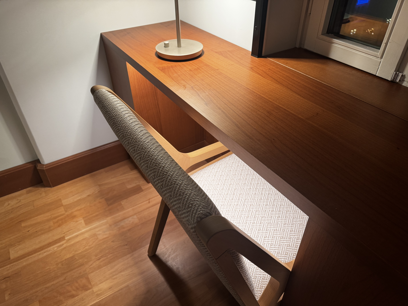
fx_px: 283
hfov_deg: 71.6
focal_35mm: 24
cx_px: 204
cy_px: 153
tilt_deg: -39.3
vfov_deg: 56.8
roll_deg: +0.2
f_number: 1.78
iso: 200
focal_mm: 6.76
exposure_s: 1/100
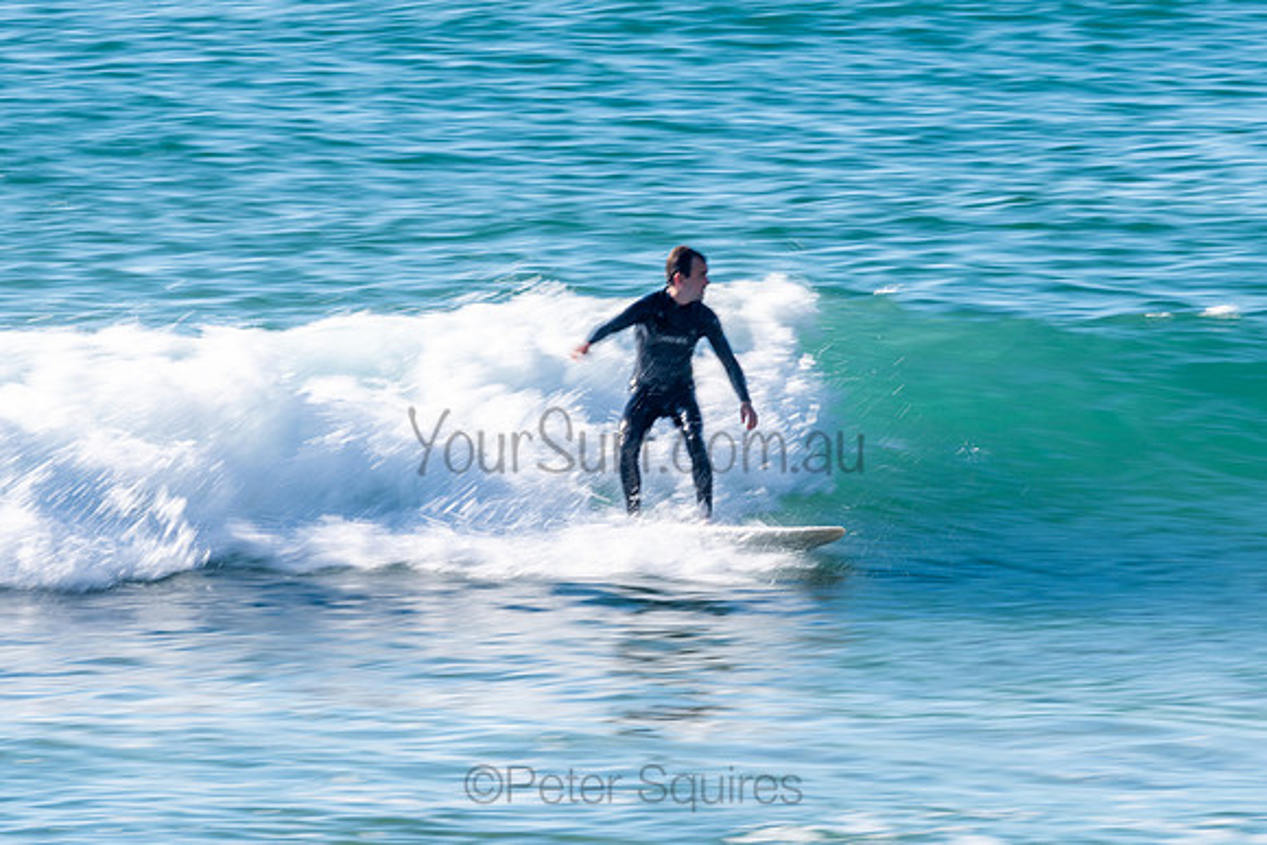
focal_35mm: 599
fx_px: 21070
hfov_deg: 3.4
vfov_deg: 2.3
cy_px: 413
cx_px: 648
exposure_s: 1/40
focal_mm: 500
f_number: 22
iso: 64
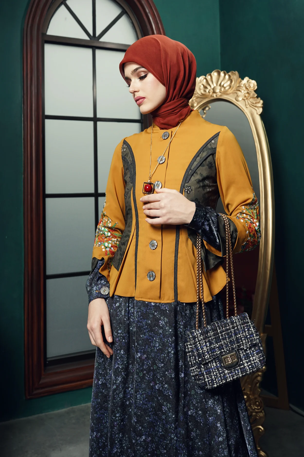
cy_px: 228
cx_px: 152
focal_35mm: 50
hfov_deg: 27.0
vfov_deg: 39.6
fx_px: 633
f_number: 9
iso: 400
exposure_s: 1/80
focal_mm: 50
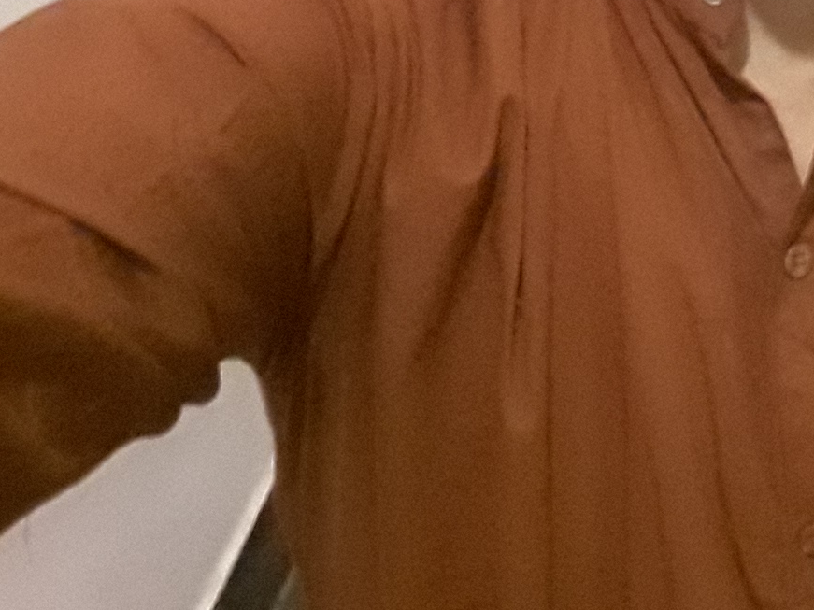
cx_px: 1003
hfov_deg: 25.4
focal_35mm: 68
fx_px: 1599
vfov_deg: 19.2
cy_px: -277
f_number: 2.2
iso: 300
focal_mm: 1.92
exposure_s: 1/13
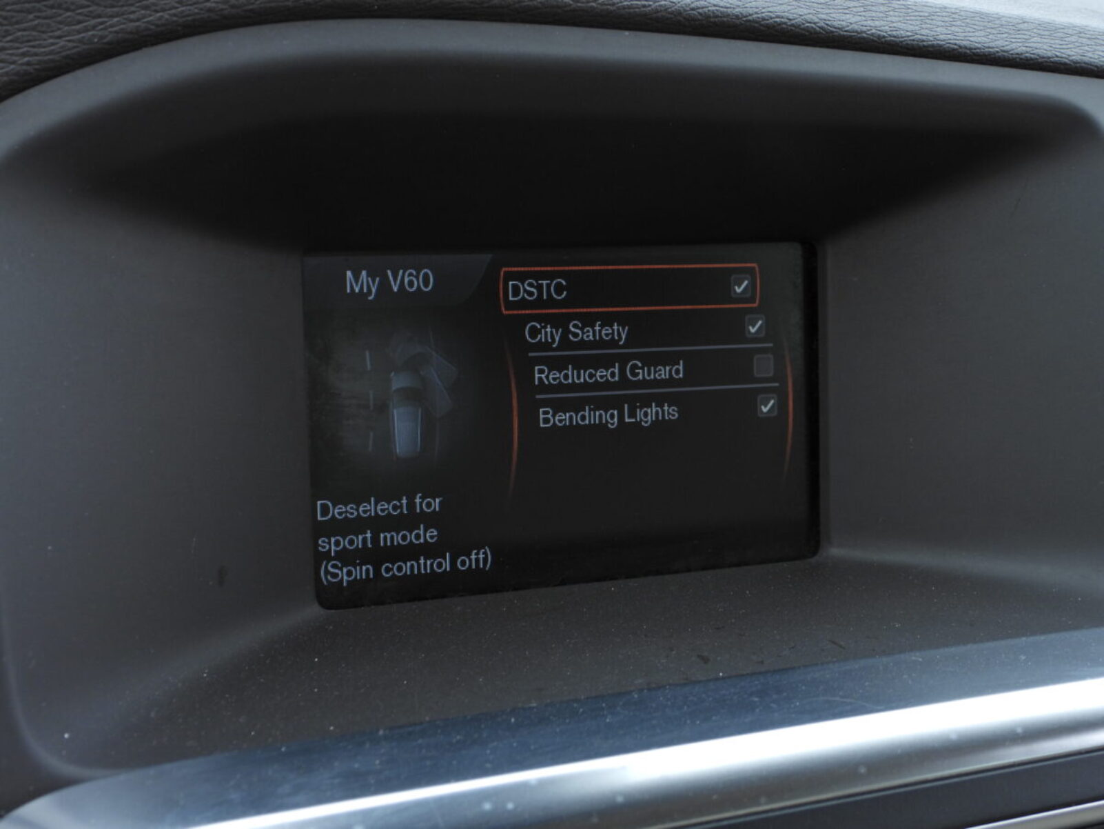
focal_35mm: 50
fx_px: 1595
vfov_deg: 29.1
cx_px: 552
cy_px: 414
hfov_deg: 38.2
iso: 100
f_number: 4
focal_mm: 9
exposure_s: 1/125
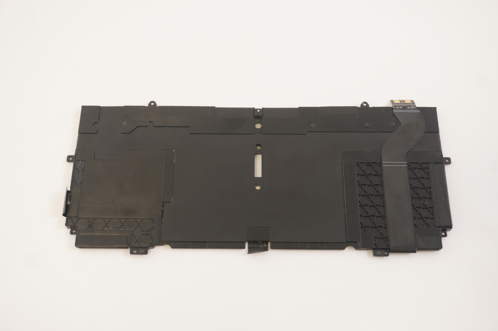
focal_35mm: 44
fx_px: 601
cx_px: 249
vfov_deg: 30.8
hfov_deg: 45.0
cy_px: 166
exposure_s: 1/13
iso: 250
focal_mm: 29
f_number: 5.6
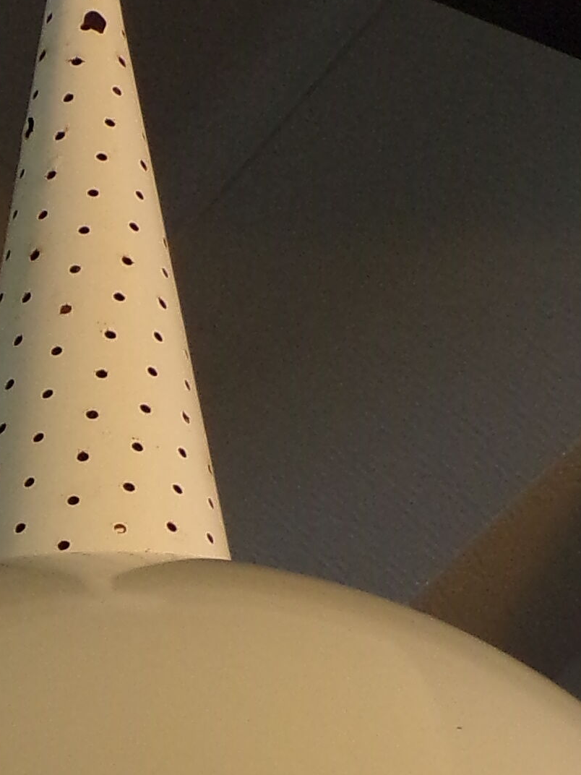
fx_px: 3558
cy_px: 545
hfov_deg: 9.3
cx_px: 59
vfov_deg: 12.4
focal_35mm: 159
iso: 200
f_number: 3.3
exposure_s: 1/34
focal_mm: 6.6
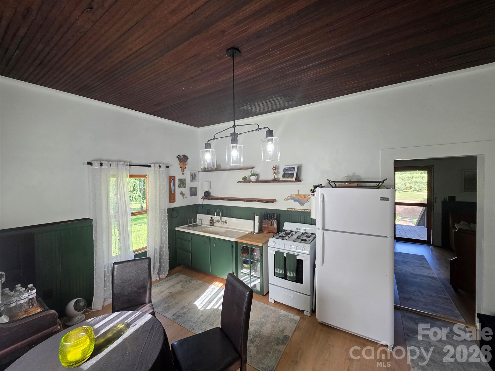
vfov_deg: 89.9
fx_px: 186
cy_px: 186
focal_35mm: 13
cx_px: 248
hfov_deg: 106.2
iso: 160
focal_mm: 2.2
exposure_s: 1/120
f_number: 1.9
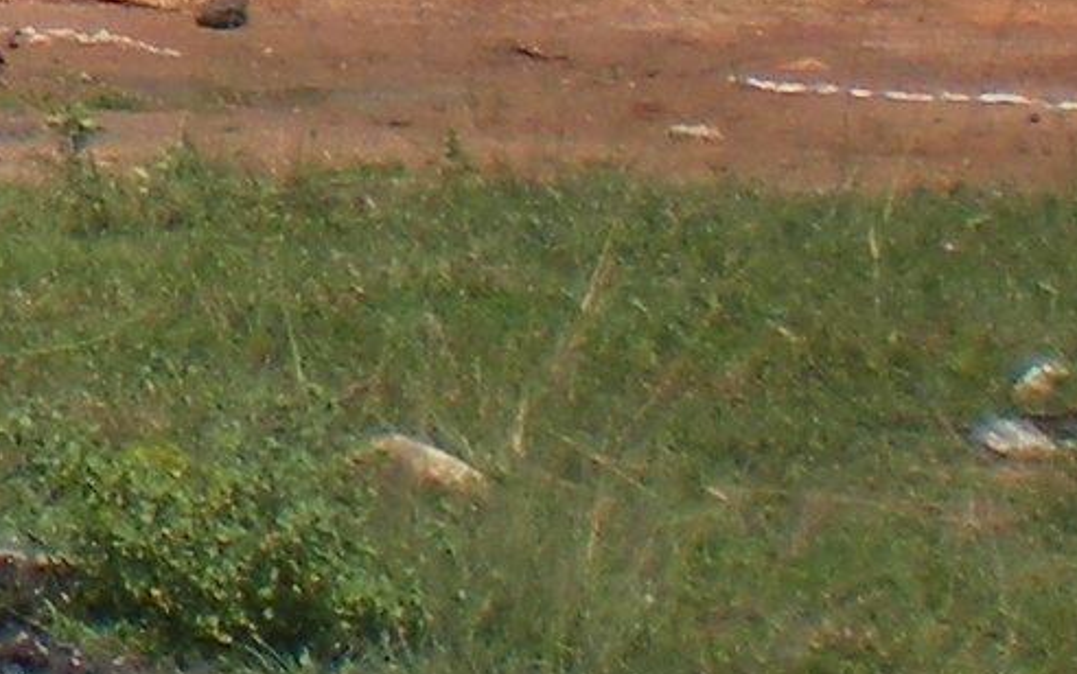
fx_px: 7840
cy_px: -766
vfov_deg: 4.8
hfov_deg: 7.3
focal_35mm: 267
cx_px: -1701
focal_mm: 6.3
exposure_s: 1/641
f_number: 4.6
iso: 64
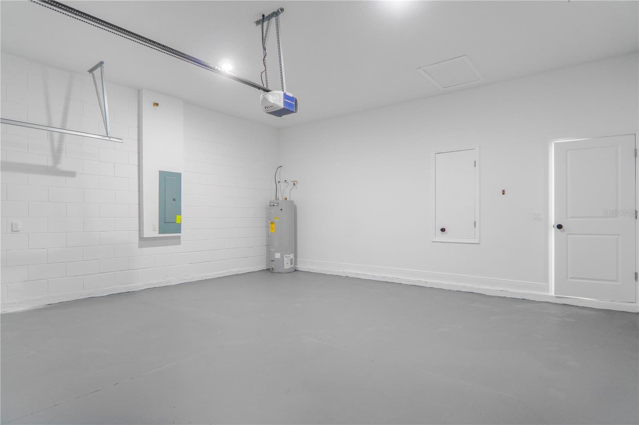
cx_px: 320
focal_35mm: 18
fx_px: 319
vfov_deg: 67.3
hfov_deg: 90.0
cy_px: 212
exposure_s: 1/30
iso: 320
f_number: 2
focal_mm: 12
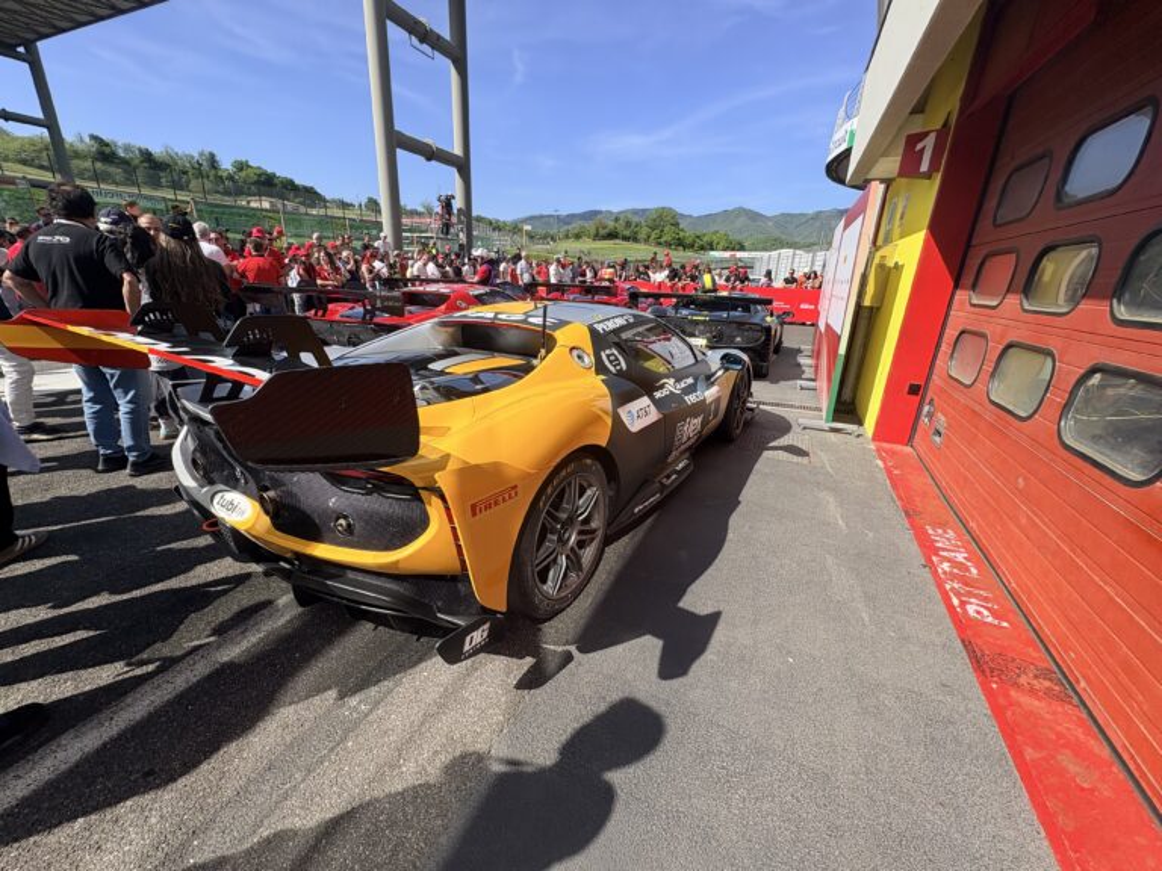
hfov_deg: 102.1
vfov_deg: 85.7
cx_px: 581
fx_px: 470
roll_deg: -1.7
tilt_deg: -19.0
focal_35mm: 14
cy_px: 436
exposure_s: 1/1567
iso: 64
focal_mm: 2.22
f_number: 2.2
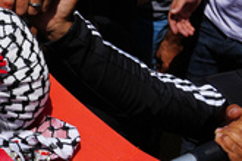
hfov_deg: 13.2
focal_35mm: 149
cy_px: 202
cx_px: -94
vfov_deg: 9.1
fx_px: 1002
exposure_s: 1/3200
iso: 100
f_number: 4
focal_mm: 24
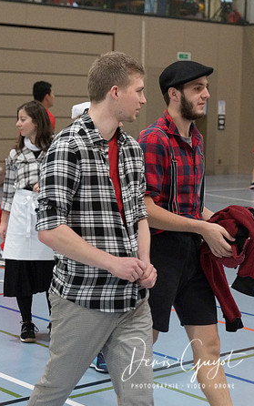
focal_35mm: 80
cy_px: 199
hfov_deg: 16.3
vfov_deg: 25.8
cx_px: 147
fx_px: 885
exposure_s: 1/500
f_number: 2.8
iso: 5000
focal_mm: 34.2
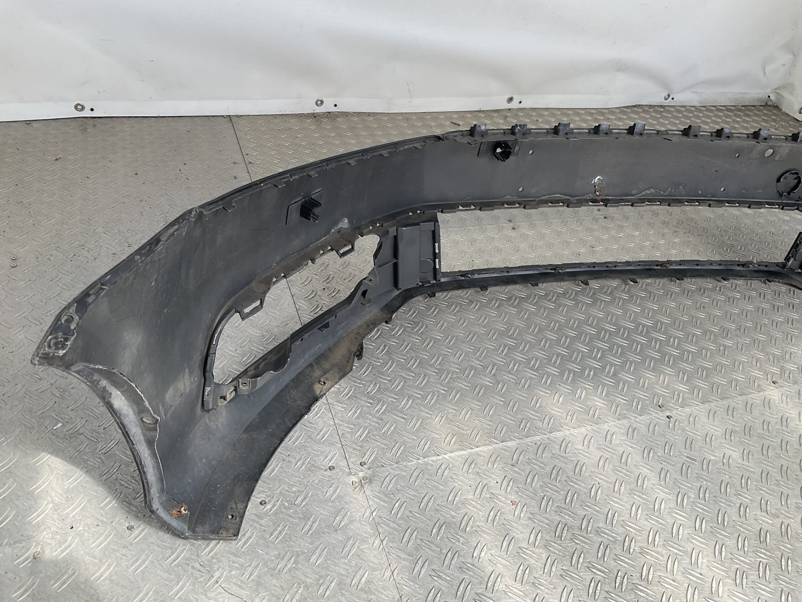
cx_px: 401
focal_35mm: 29
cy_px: 301
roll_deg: -13.1
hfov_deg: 61.7
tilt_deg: -38.8
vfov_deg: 48.2
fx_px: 672
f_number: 1.8
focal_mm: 3
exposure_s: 1/333
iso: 16
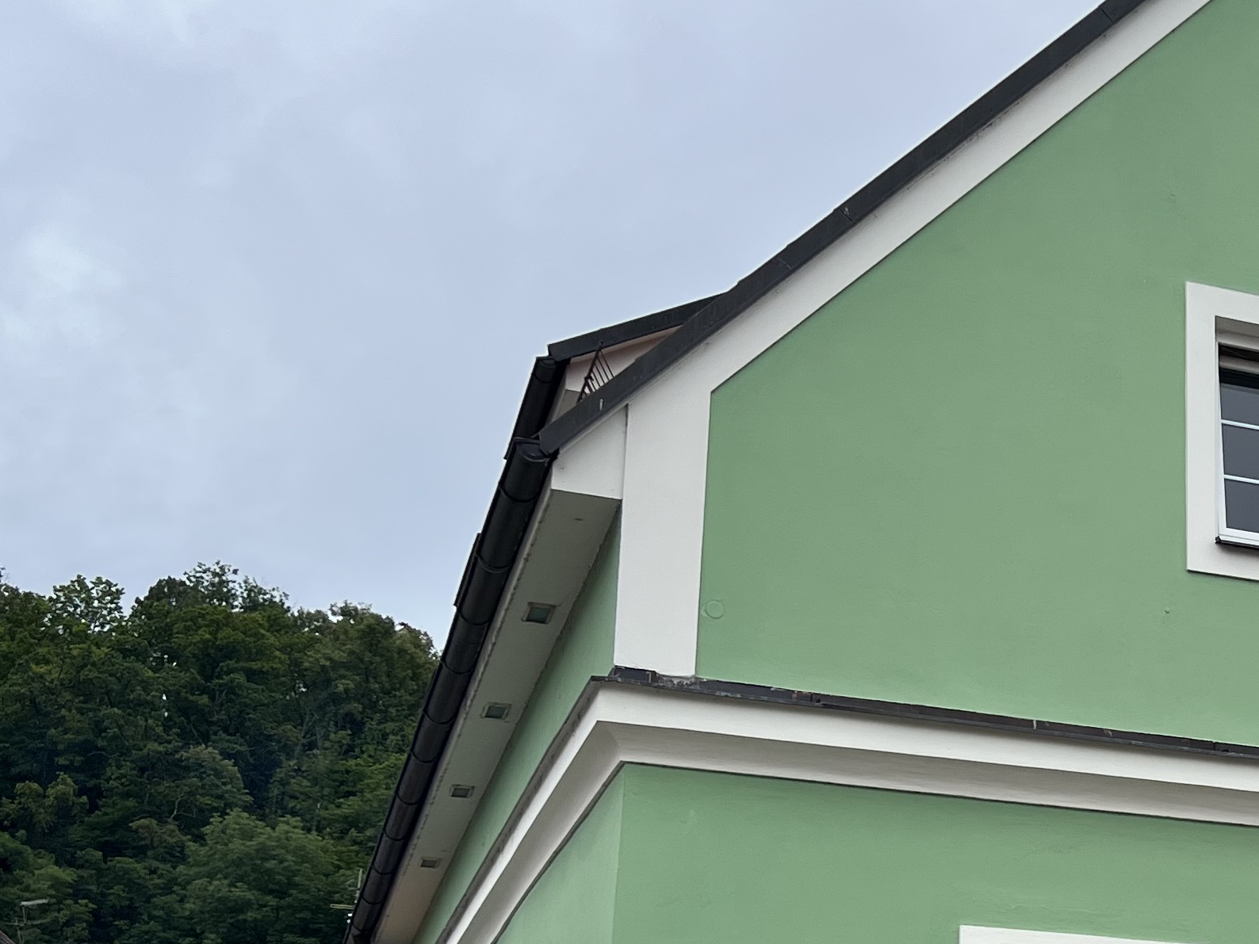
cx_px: 1257
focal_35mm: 66
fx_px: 2400
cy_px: 835
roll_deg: -0.2
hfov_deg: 27.7
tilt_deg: +14.0
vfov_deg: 21.8
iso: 50
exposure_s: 1/2045
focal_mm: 5.7
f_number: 1.5
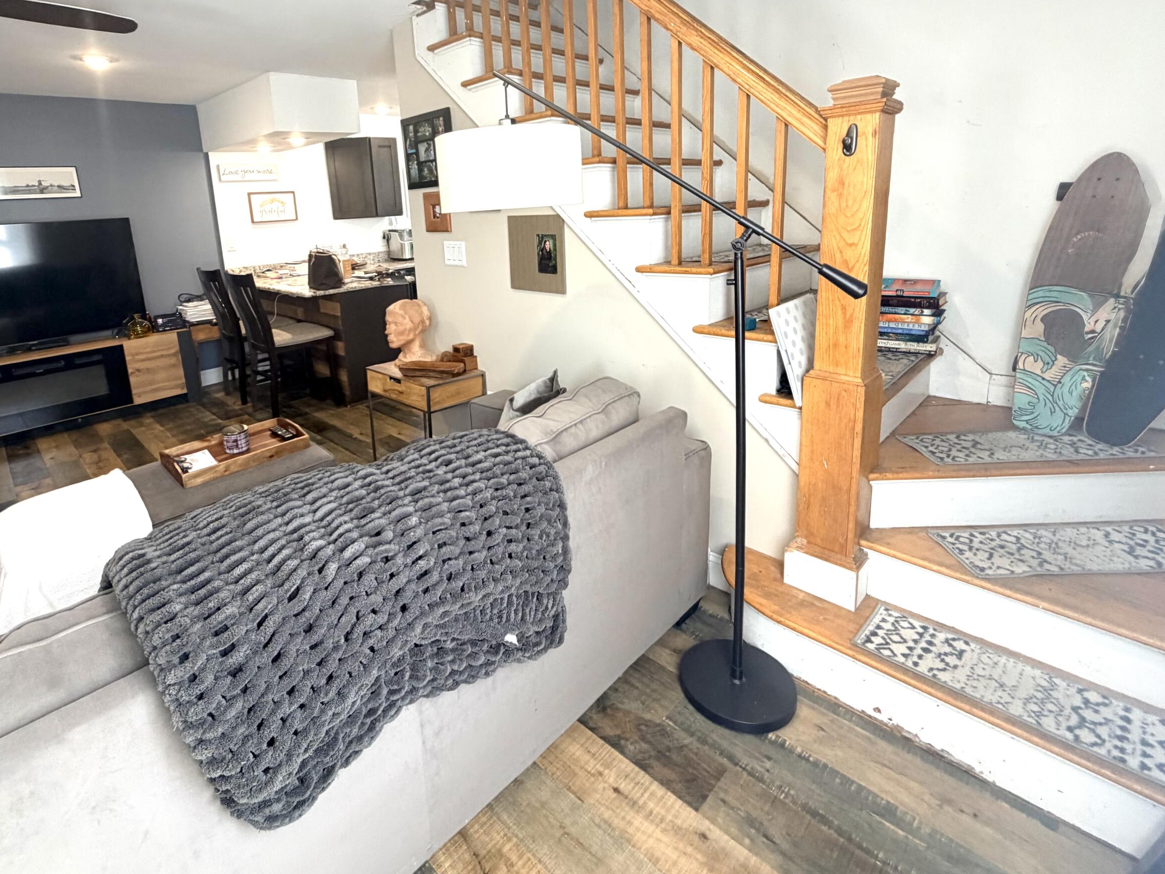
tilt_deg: -10.5
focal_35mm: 18
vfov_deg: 70.4
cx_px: 507
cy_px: 326
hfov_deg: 87.3
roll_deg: +2.8
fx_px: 606
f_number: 2.2
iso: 160
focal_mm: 2.22
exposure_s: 1/60
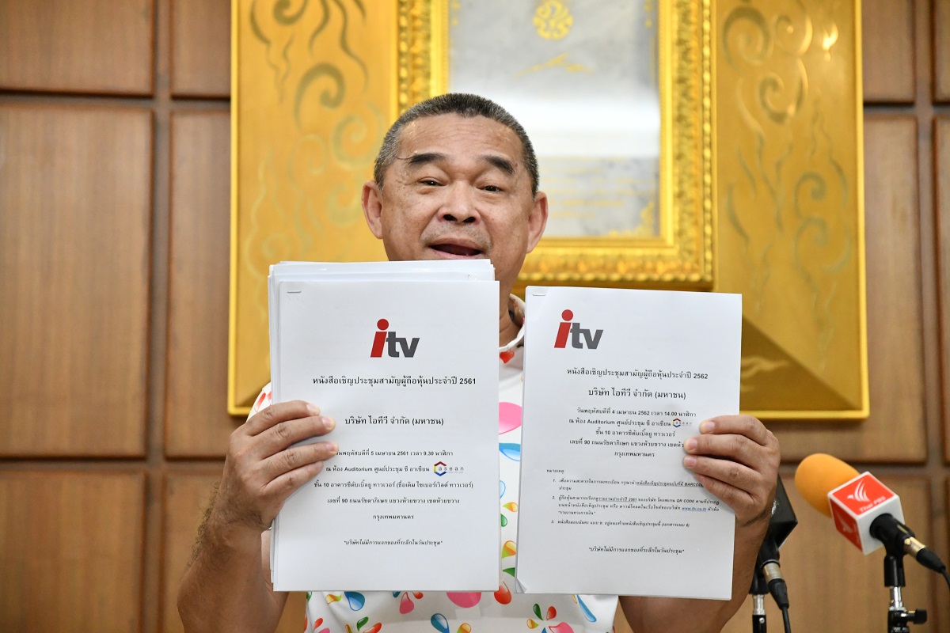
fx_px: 2454
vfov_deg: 14.7
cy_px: 316
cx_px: 475
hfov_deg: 21.9
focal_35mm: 93
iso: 2500
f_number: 4
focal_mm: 62
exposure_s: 1/125
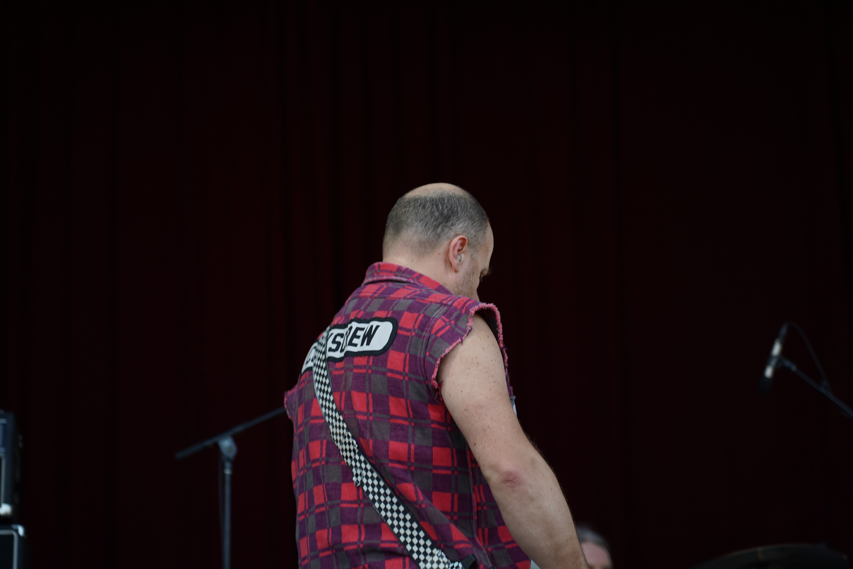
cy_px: 284
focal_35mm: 105
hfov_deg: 19.5
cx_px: 426
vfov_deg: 13.0
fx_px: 2488
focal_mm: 105
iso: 100
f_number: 4
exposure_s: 1/160
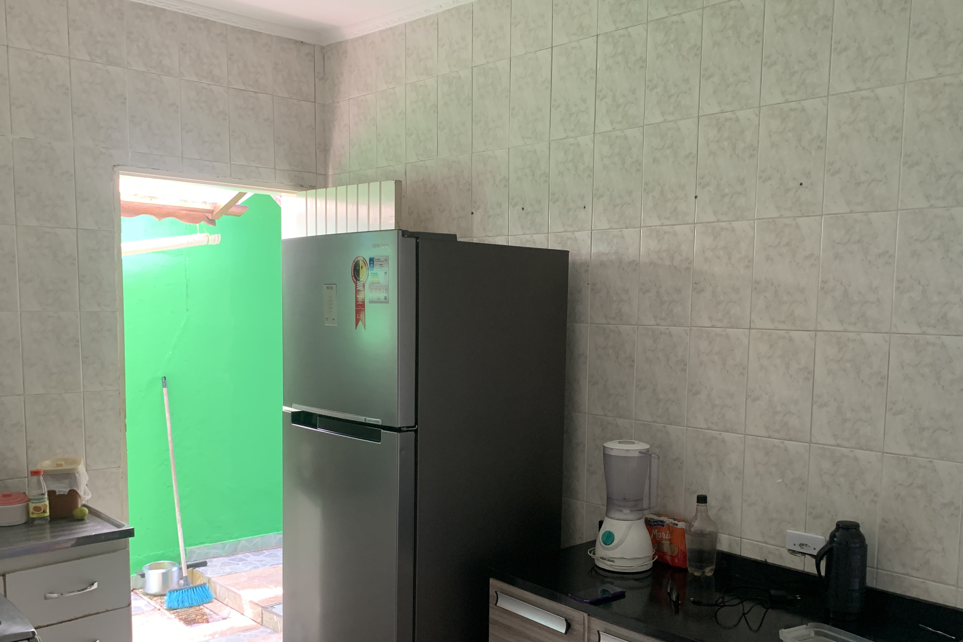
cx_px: 529
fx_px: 883
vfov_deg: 39.6
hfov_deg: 57.1
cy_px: 413
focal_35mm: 33
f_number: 1.8
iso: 125
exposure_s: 1/60
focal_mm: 4.25
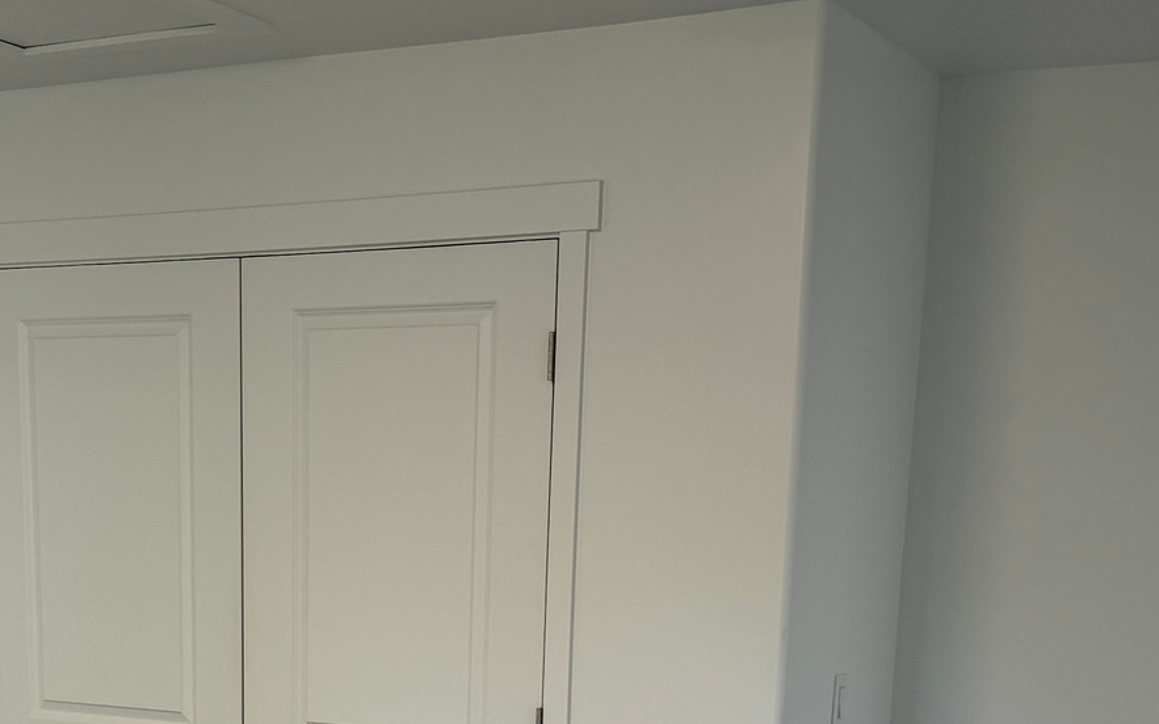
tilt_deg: -8.6
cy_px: 867
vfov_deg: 20.6
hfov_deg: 34.3
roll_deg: -1.0
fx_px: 1864
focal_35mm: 59
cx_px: 423
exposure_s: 1/120
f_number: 1.78
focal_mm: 6.76
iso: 100
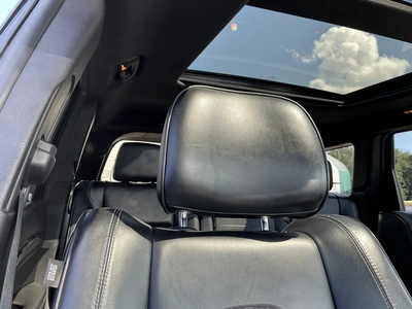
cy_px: 154
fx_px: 333
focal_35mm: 28
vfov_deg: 49.7
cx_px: 206
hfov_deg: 63.4
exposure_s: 1/122
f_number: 1.8
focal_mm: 3
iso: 25
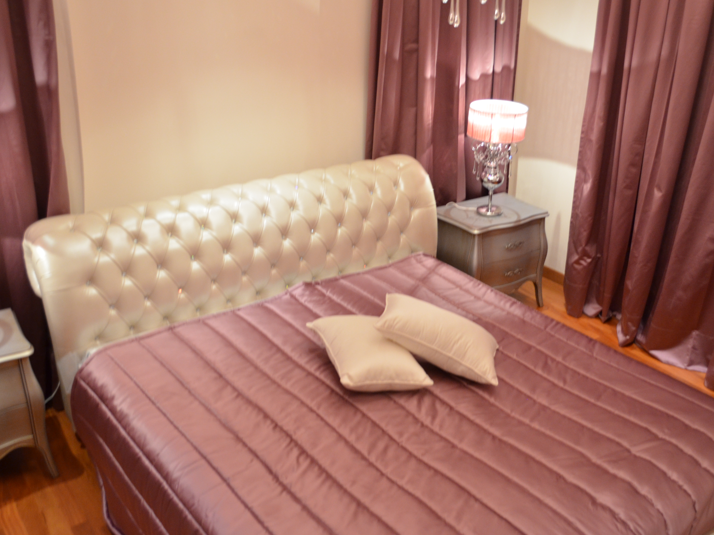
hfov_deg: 50.1
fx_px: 763
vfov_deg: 38.7
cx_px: 384
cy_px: 271
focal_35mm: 37
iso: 1000
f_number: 4.5
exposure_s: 1/25
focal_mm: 22
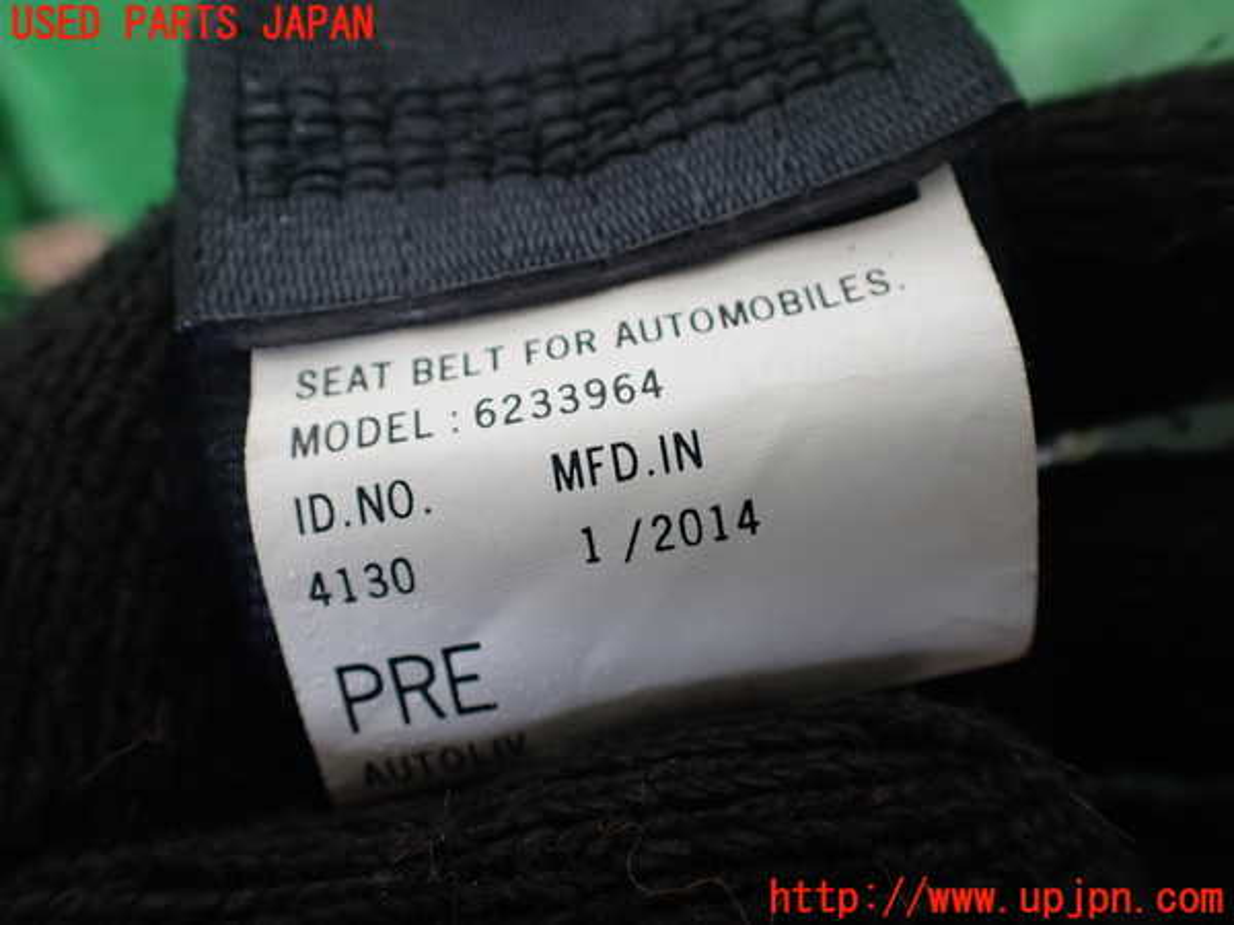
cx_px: 617
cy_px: 462
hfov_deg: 60.0
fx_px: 1069
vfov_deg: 46.8
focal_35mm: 30
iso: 250
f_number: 2.3
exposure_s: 1/125
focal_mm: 5.4
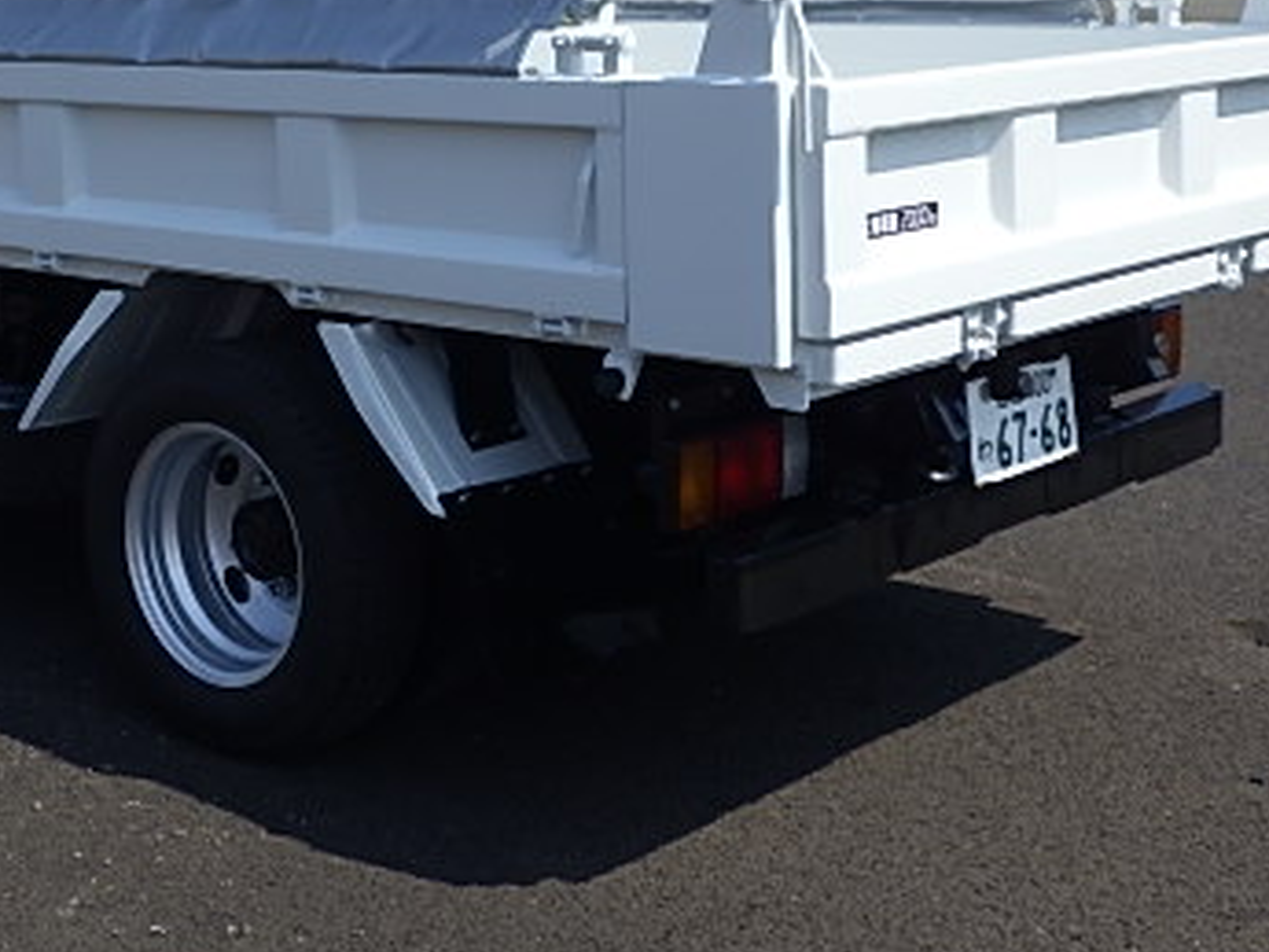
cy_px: 118
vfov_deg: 22.8
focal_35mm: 63
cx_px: 327
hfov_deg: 30.2
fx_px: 2310
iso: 125
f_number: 4.6
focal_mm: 6.1
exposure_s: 1/800
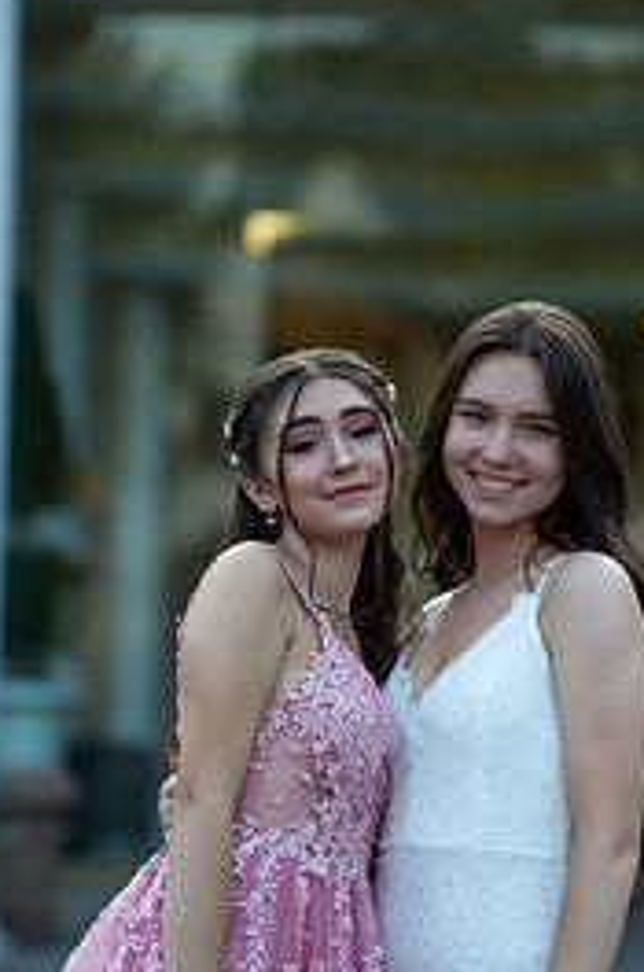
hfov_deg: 9.4
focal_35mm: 145
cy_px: 714
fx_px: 3906
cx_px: 385
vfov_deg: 14.1
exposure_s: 1/1000
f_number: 2
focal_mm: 85
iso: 250
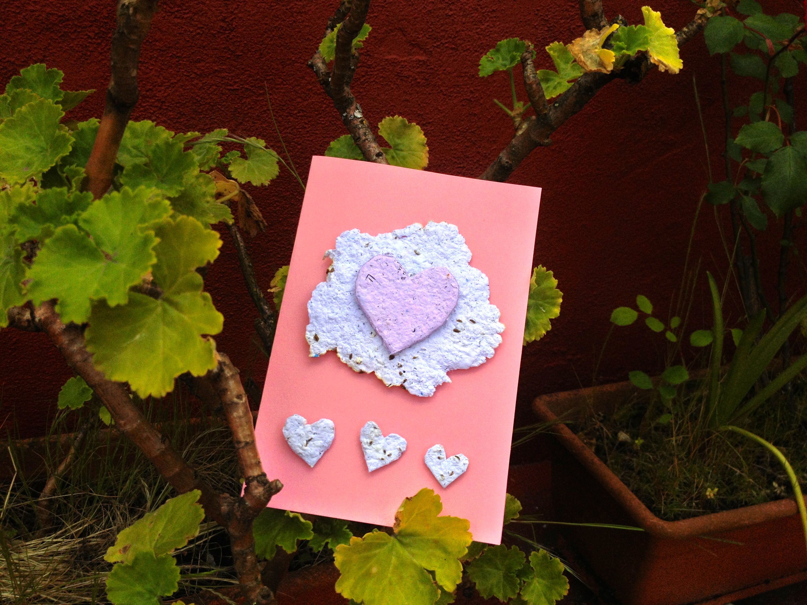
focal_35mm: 35
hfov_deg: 52.6
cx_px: 404
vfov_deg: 40.7
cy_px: 302
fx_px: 816
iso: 50
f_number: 2.4
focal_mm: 4.28
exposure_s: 1/1577
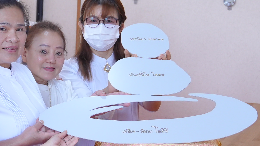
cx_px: -26
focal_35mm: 121
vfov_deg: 10.0
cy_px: 42
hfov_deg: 17.1
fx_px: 834
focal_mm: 30
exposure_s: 1/90
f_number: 4
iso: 800
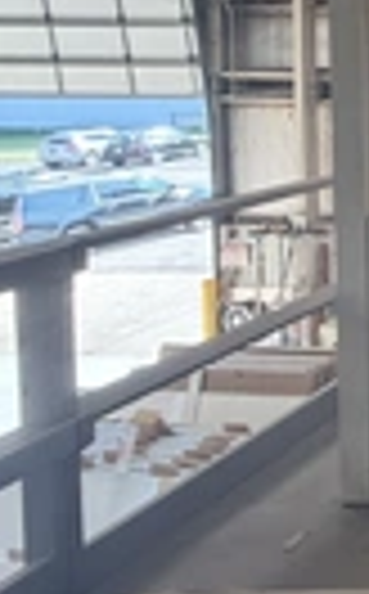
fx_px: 727
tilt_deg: -2.7
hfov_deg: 15.8
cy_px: 90
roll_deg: -0.5
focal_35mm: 45
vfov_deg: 41.8
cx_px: 860
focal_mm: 2.22
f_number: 2.2
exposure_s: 1/121
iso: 250
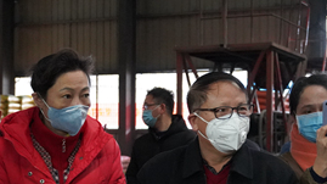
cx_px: 247
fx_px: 702
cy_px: 157
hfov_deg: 25.9
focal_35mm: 81
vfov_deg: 14.8
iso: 10000
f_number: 4
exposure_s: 1/160
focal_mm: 32
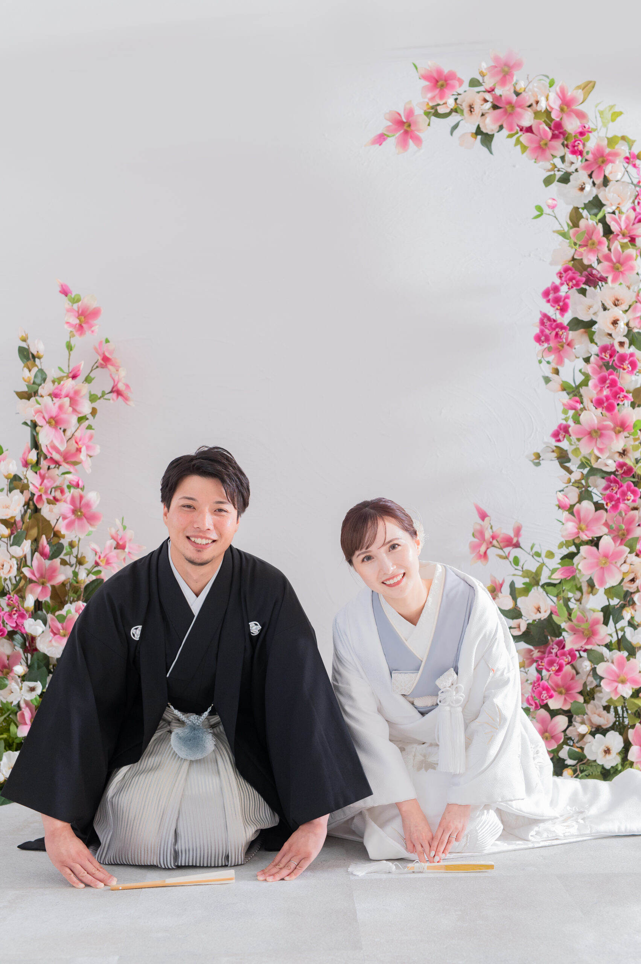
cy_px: 482
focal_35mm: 50
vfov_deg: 39.6
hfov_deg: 27.0
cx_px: 320
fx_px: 1337
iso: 800
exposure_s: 1/160
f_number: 4.5
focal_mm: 50
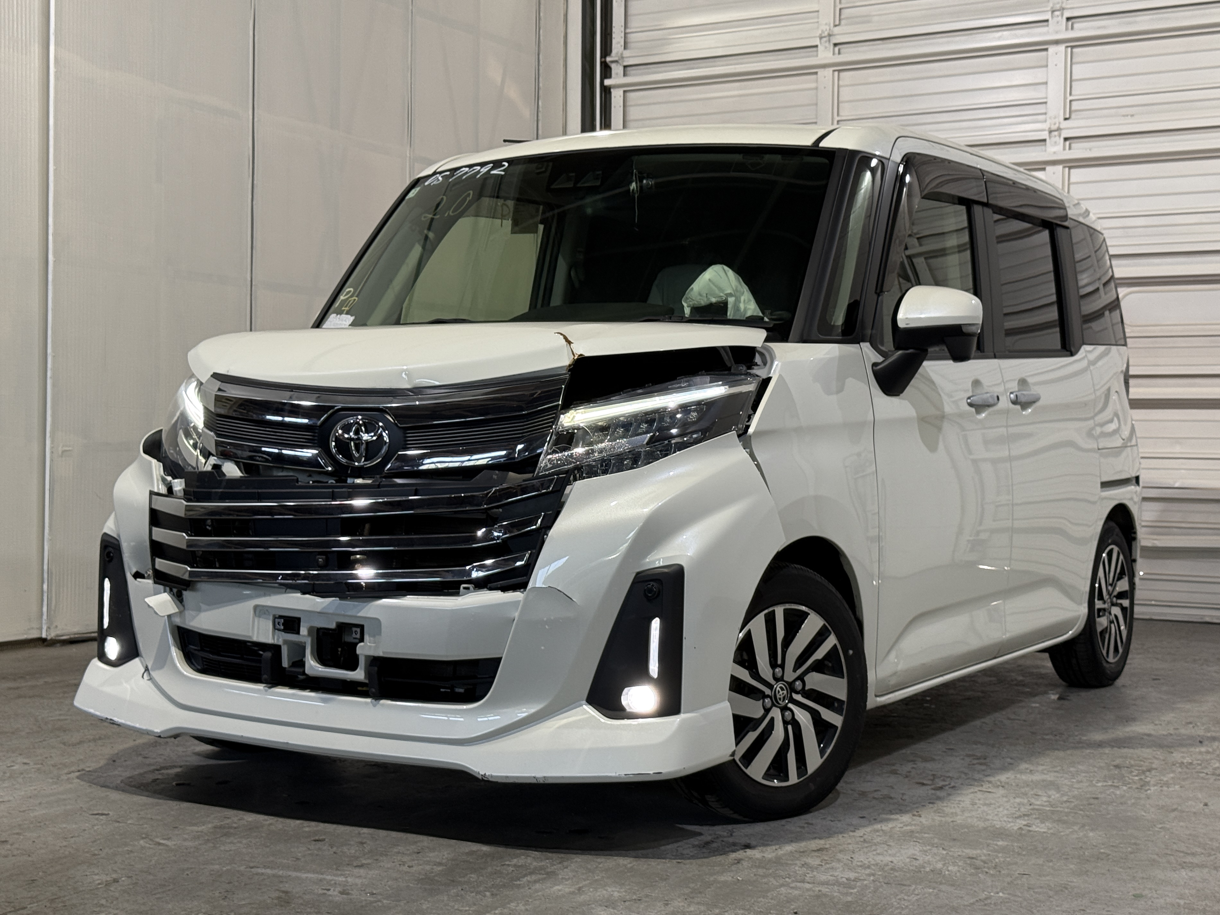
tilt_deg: -0.2
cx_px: 637
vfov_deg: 28.6
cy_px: 445
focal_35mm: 51
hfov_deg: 37.5
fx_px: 1797
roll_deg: -0.8
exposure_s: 1/60
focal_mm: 6.76
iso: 80
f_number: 1.78
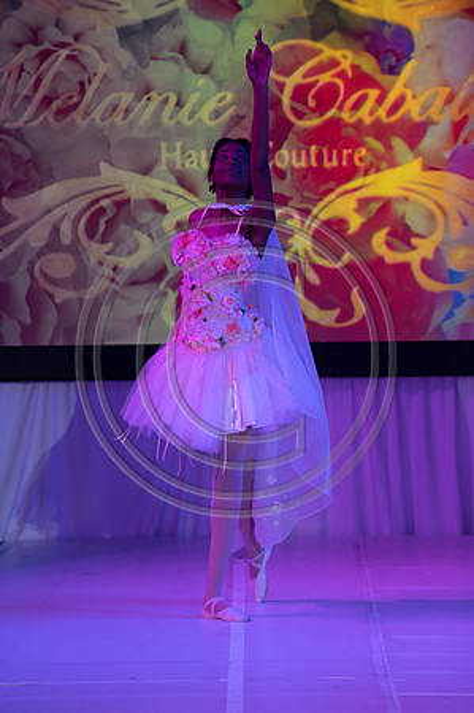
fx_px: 3464
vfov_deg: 11.8
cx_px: 237
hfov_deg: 7.8
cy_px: 356
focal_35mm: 175
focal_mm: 175
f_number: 5.6
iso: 2000
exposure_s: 1/400
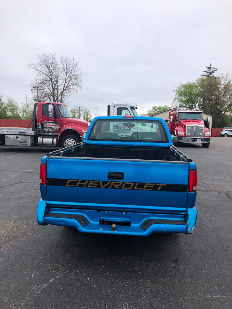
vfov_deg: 63.4
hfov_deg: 49.8
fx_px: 250
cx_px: 116
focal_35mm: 28
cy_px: 154
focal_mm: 4
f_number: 1.8
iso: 20
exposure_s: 1/991
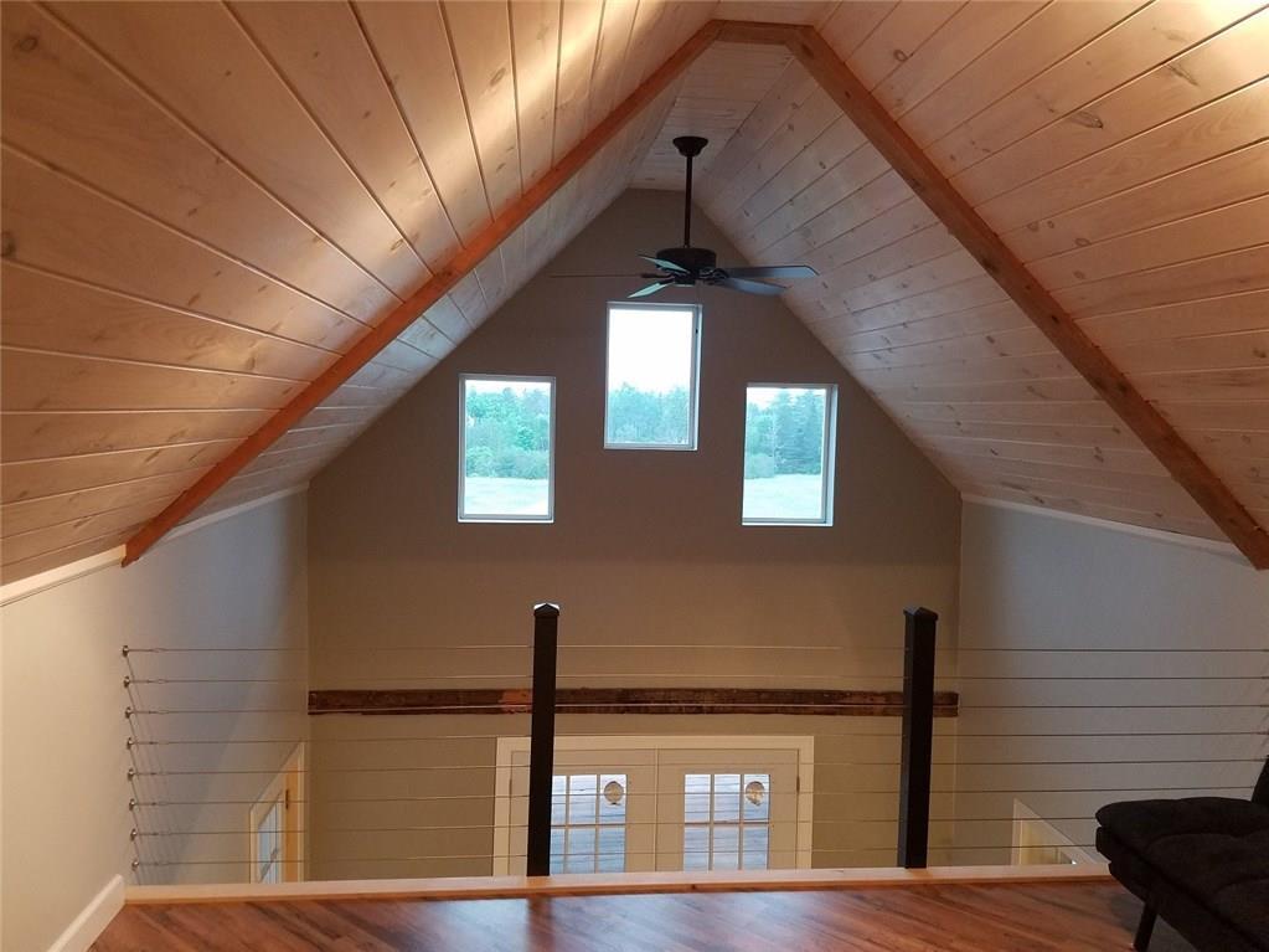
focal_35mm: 26
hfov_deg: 67.3
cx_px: 634
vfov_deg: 53.1
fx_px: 953
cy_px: 476
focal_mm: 4.2
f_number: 1.7
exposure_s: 1/24
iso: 200
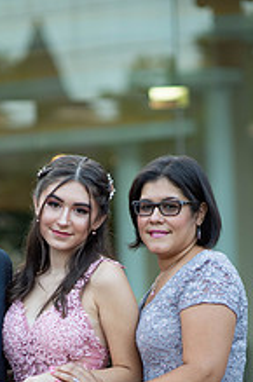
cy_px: 391
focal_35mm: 175
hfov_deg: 7.8
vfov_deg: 11.6
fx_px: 1853
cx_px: 95
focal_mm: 85
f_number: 2
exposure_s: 1/500
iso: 250
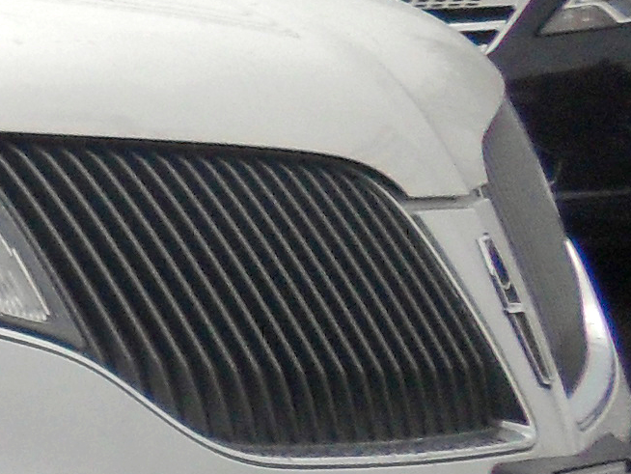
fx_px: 3902
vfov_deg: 6.9
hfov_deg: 8.1
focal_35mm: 214
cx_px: -1157
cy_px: -48
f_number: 3
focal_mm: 6.3
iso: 80
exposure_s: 1/500
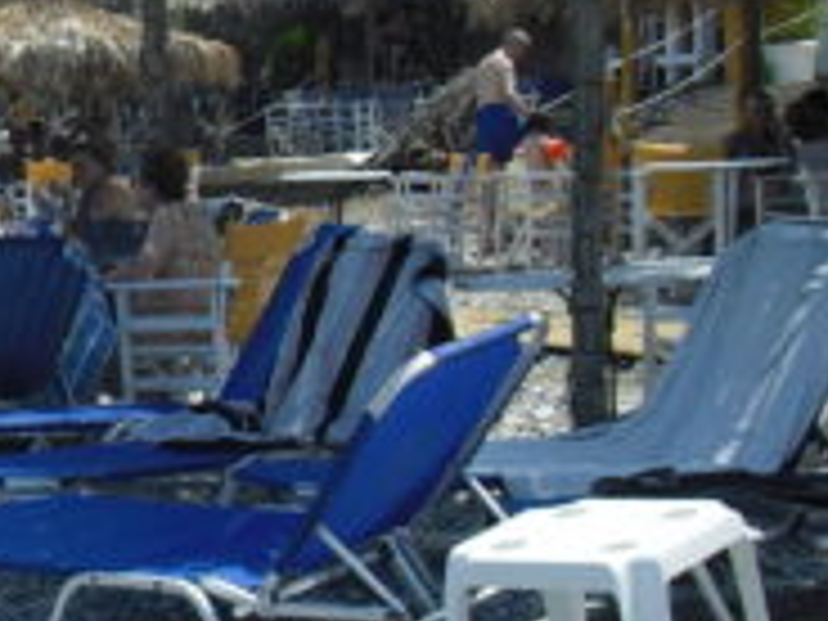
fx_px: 2846
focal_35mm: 119
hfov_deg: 15.6
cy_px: 263
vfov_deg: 12.4
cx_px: -313
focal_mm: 6.2
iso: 64
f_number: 5.6
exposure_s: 1/250
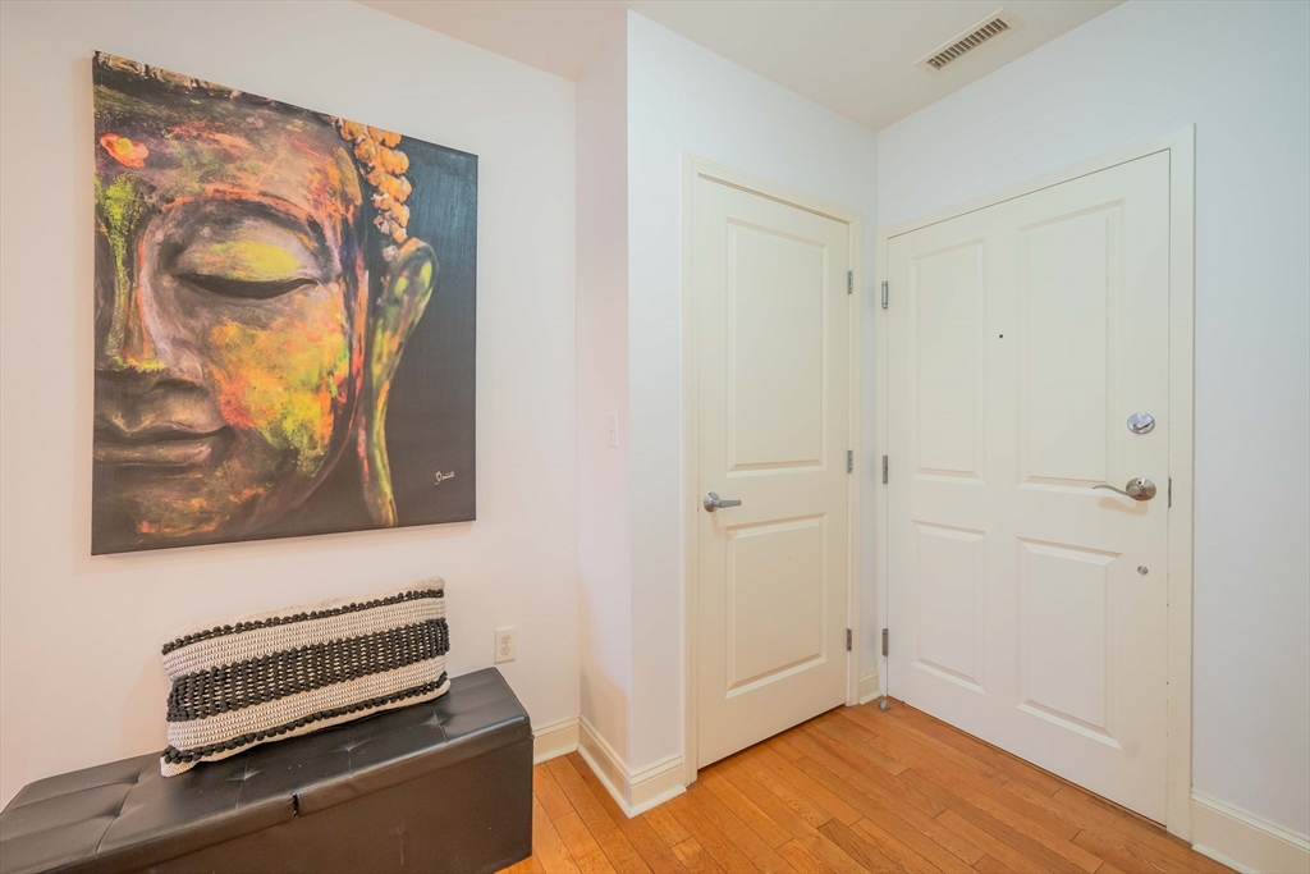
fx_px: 509
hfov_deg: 104.2
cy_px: 437
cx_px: 655
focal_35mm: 14
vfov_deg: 81.2
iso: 800
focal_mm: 14
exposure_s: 1/13
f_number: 5.6
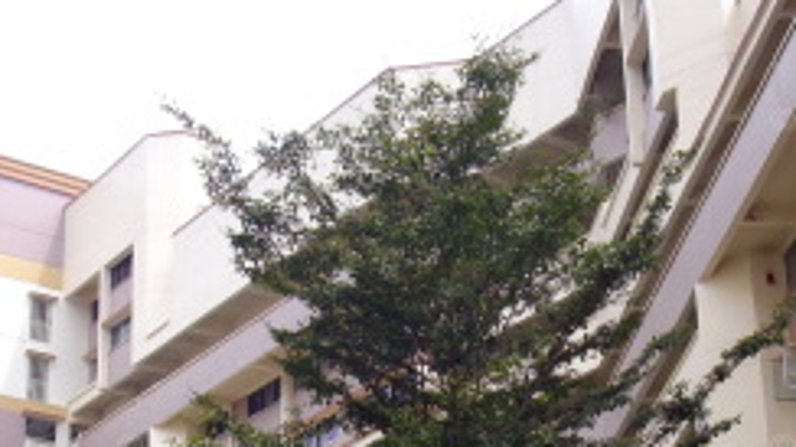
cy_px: 450
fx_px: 1920
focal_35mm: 91
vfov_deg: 13.1
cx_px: 362
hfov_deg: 23.4
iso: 80
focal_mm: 6.2
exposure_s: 1/200
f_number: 5.6
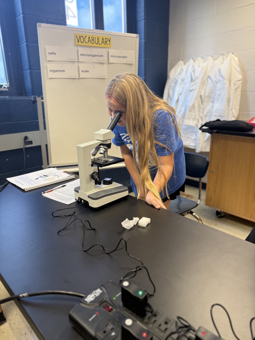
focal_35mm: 24
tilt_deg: -18.4
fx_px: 236
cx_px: 128
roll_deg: +1.0
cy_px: 170
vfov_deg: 71.6
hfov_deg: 56.8
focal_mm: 6.76
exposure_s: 1/120
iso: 160
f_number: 1.78
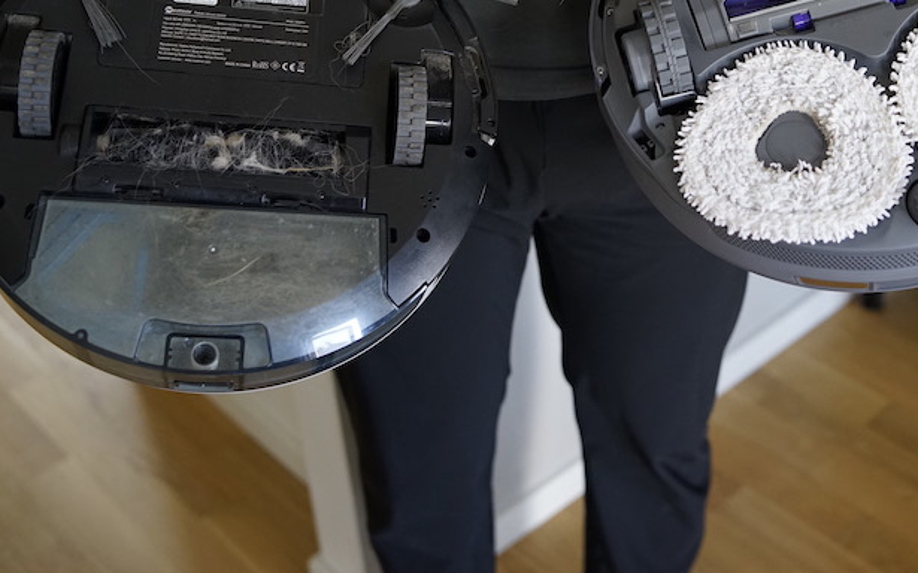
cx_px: 663
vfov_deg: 21.9
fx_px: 1451
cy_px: 77
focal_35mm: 58
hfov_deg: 34.5
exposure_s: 1/160
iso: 1600
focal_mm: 35
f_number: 2.8
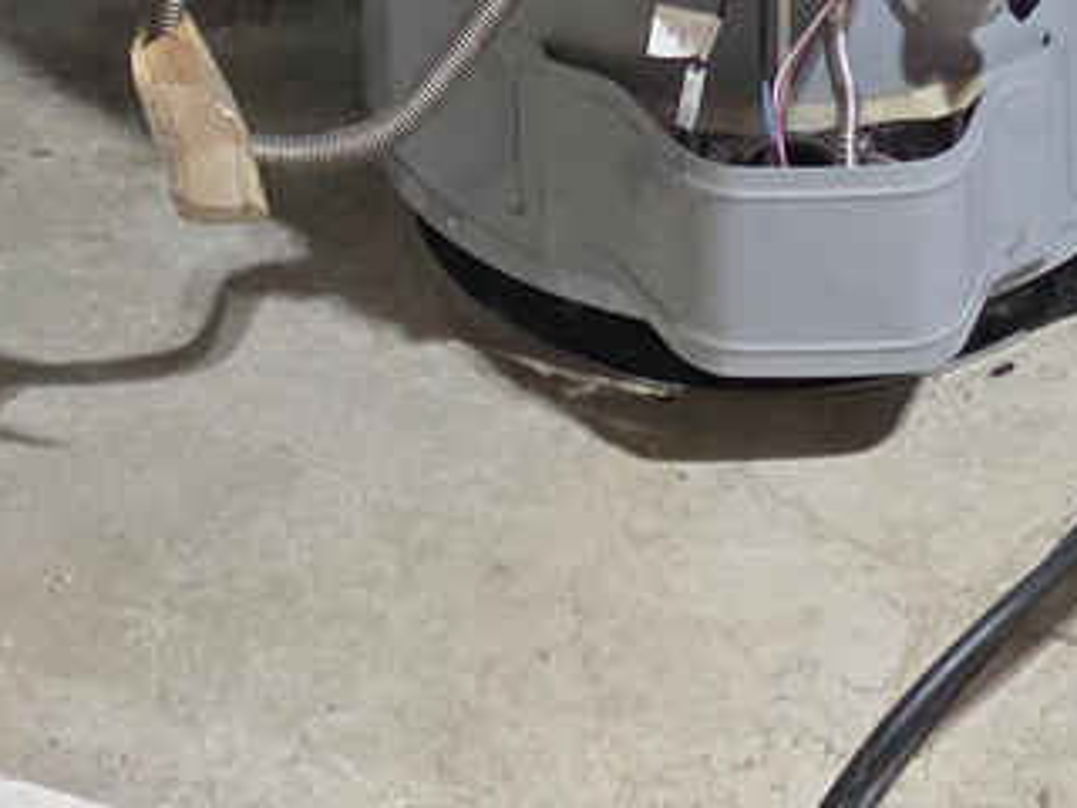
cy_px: -1670
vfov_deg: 8.4
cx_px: 501
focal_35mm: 147
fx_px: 4574
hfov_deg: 13.4
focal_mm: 6.3
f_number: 1.7
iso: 500
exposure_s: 1/120
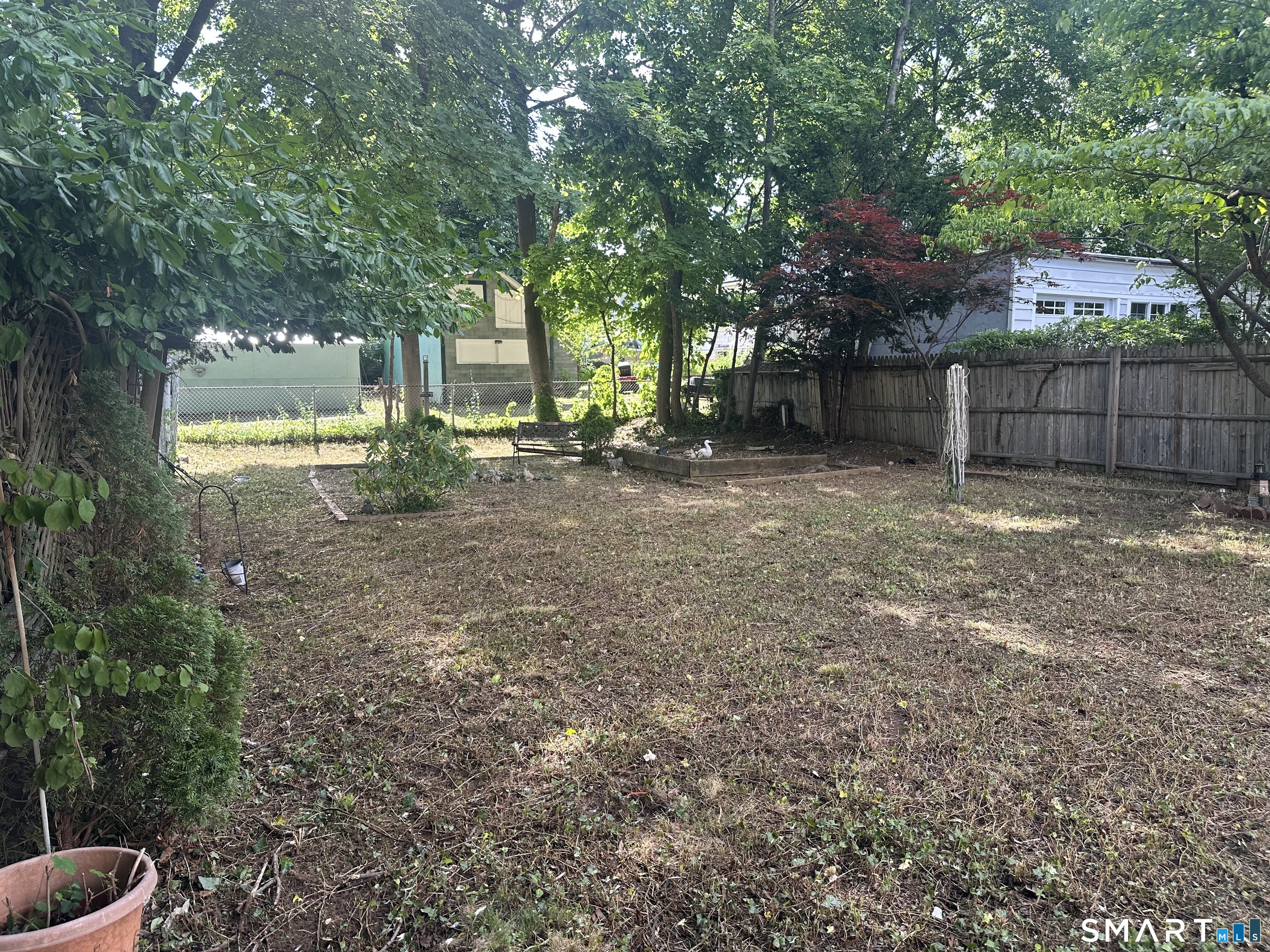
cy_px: 476
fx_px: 881
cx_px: 635
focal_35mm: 24
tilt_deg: -7.1
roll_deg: +0.3
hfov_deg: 71.6
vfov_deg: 56.8
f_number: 1.78
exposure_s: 1/304
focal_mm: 6.86
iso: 80
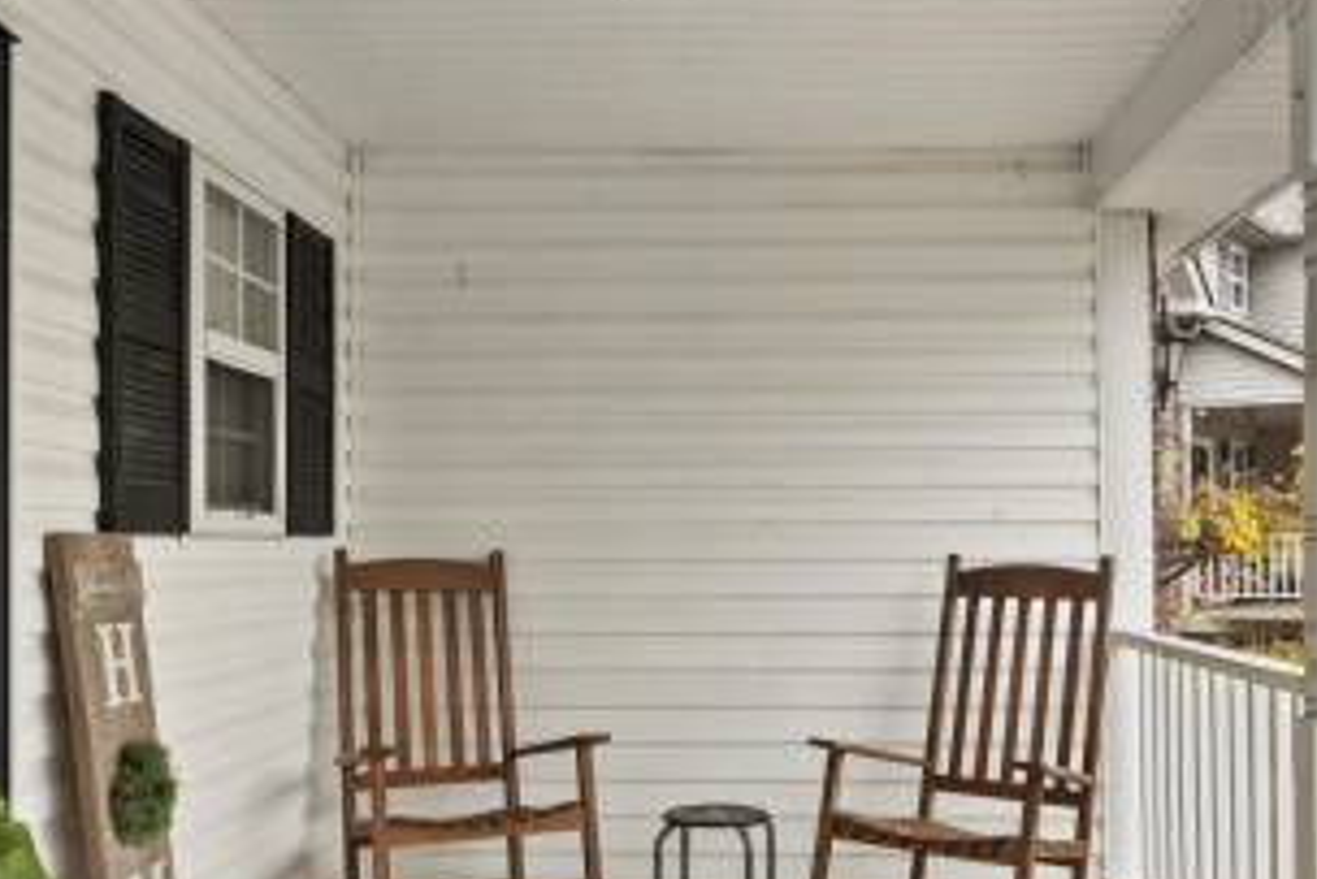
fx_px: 1354
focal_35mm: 37
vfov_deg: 35.7
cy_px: 563
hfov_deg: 51.7
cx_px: 745
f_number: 10
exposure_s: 1
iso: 400
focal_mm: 10
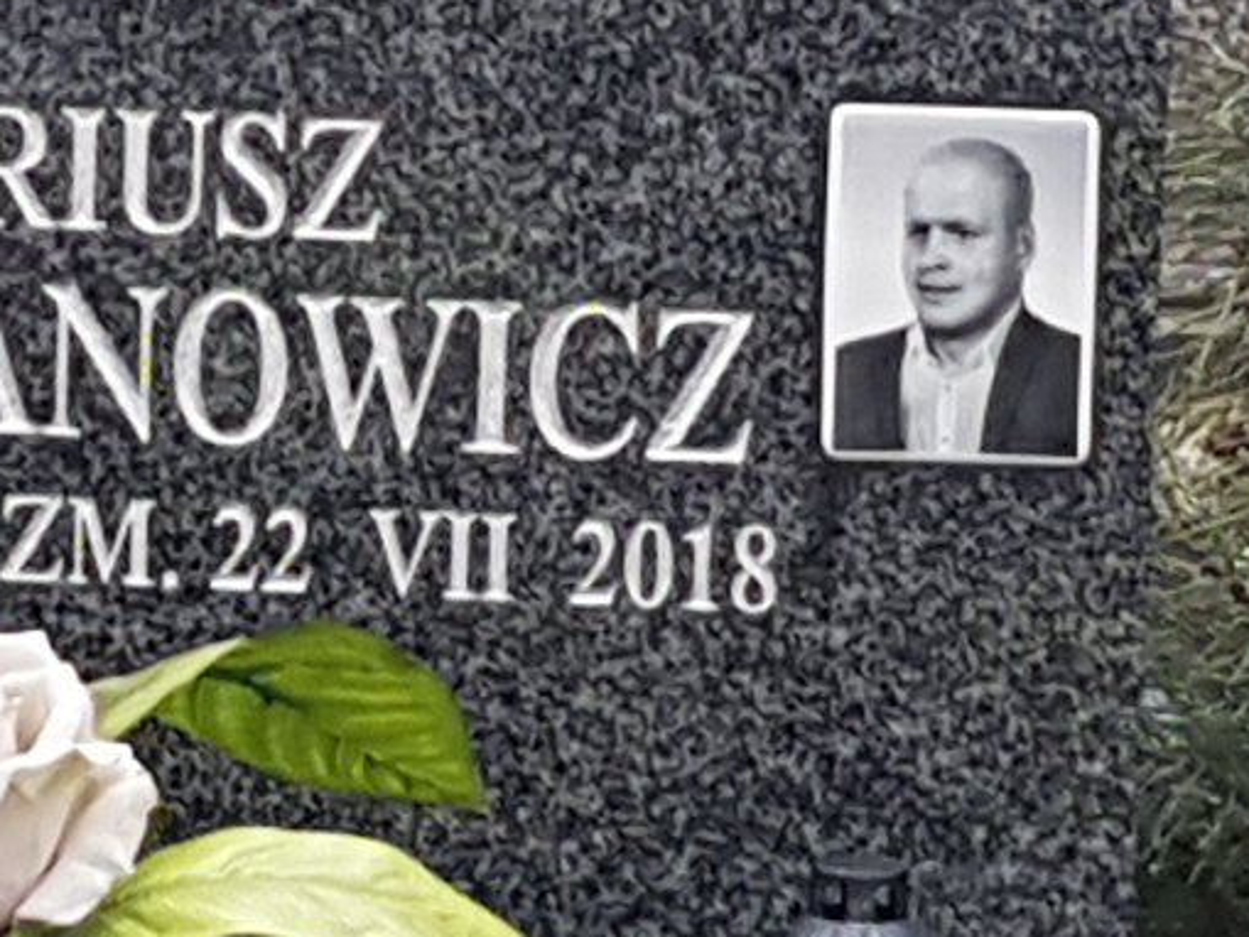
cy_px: 189
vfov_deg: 29.0
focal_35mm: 49
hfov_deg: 37.5
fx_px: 1768
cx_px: 255
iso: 40
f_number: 1.7
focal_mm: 4.2
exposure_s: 1/546
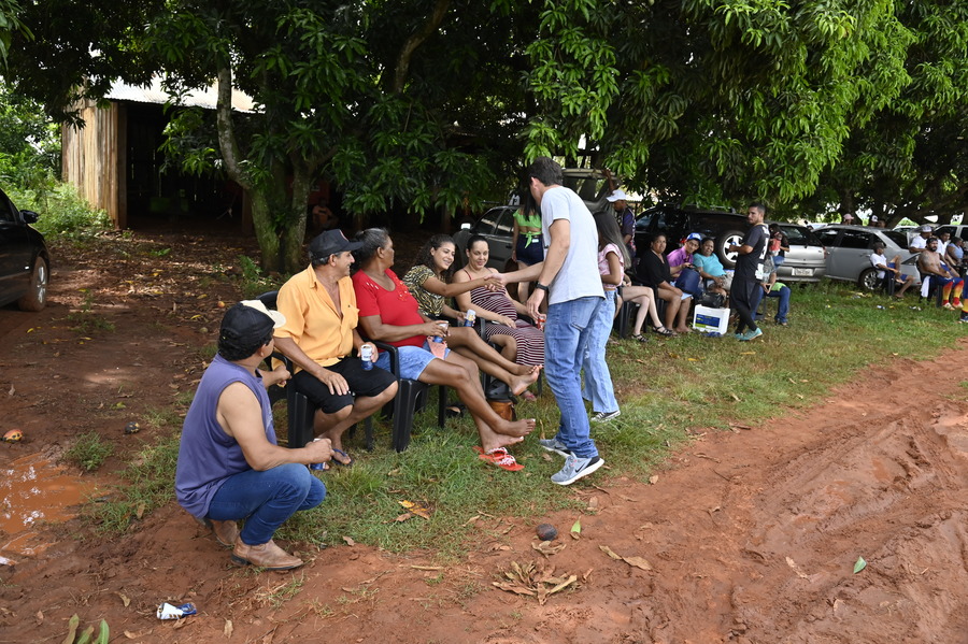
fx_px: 752
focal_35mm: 28
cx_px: 484
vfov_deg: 46.4
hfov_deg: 65.5
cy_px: 322
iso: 900
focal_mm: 28
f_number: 7.1
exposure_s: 1/640
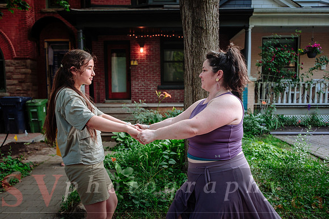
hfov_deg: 64.1
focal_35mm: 29
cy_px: 118
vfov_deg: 45.3
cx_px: 165
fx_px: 263
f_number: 1.8
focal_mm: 17
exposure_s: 1/320
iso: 500
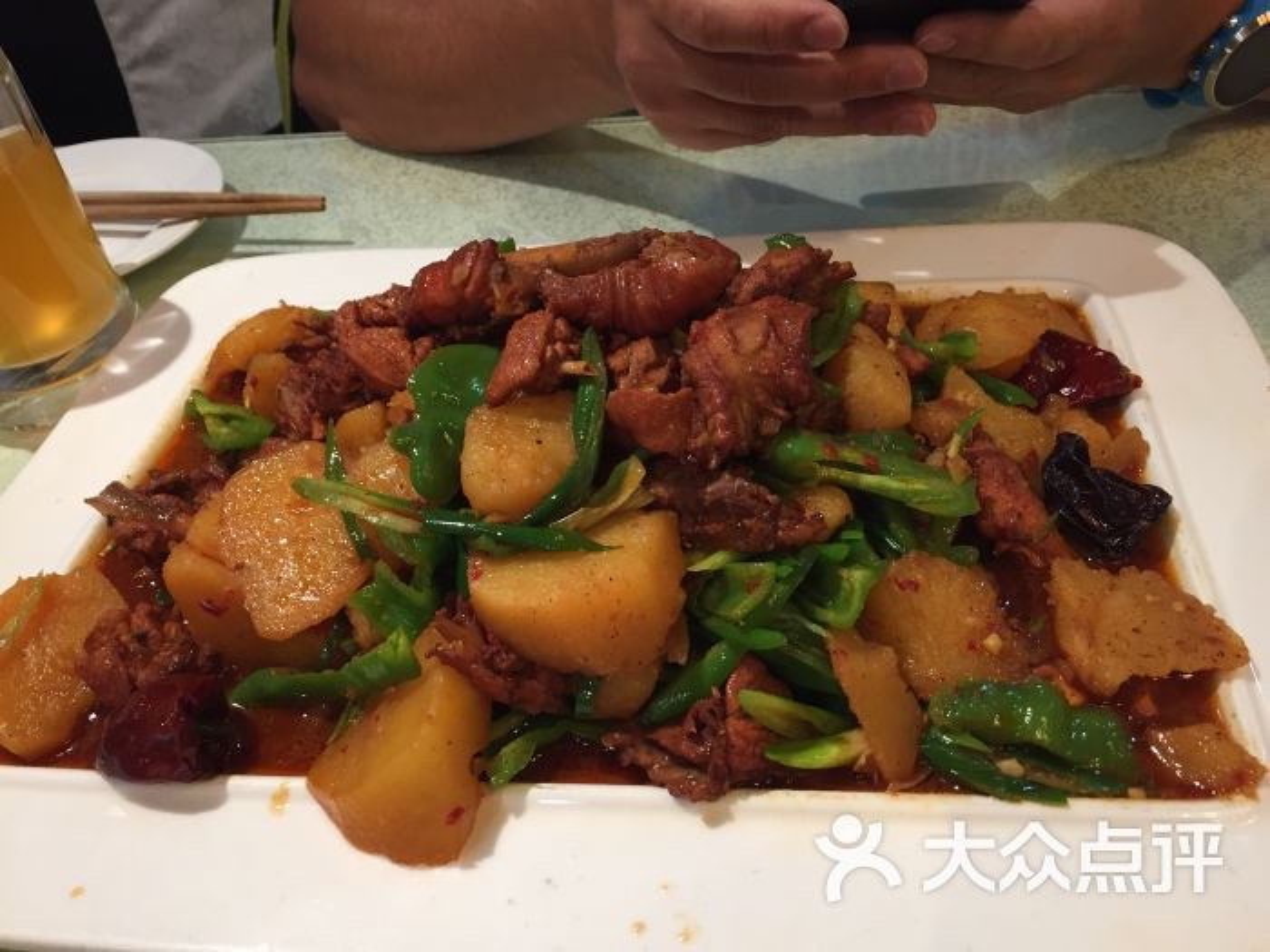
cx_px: 635
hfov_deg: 61.7
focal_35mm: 29
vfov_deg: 48.2
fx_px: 1064
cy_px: 476
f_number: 2.2
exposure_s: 1/33
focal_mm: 4.15
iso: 64
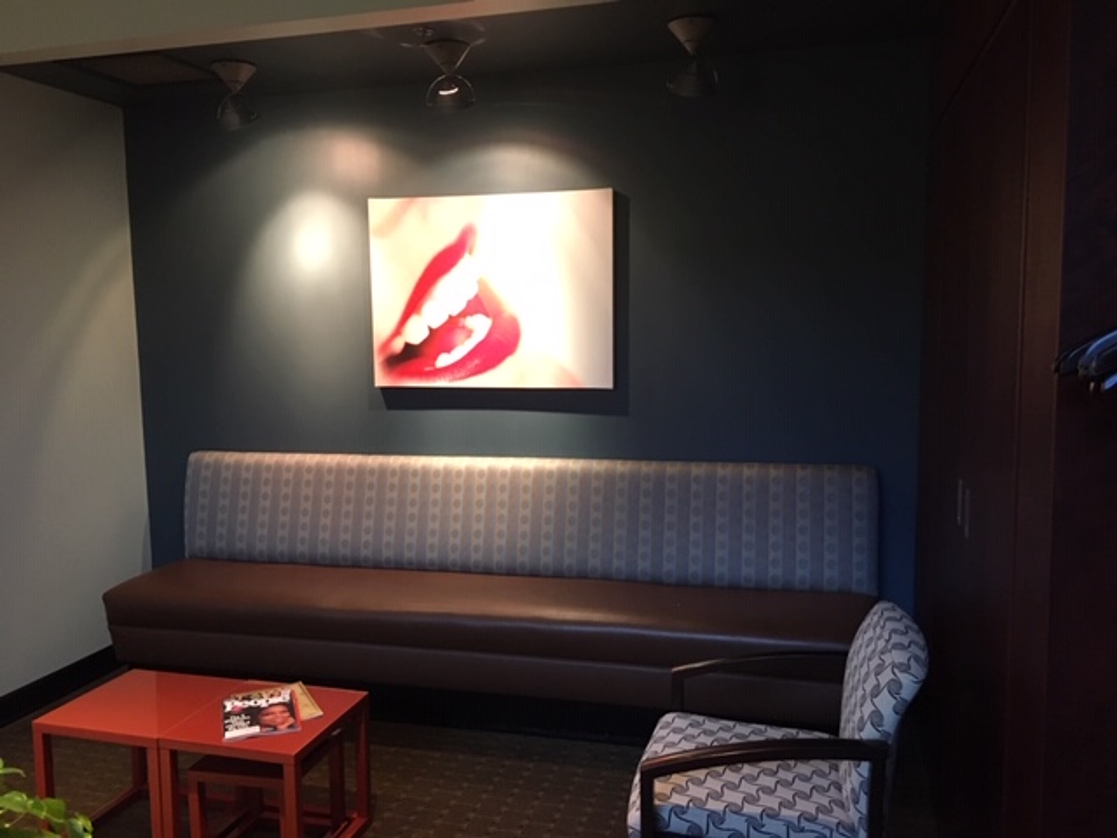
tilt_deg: -5.8
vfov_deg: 48.2
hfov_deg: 61.7
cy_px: 419
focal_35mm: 29
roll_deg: -0.3
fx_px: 936
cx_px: 558
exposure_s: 1/30
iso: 200
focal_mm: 4.15
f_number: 2.2
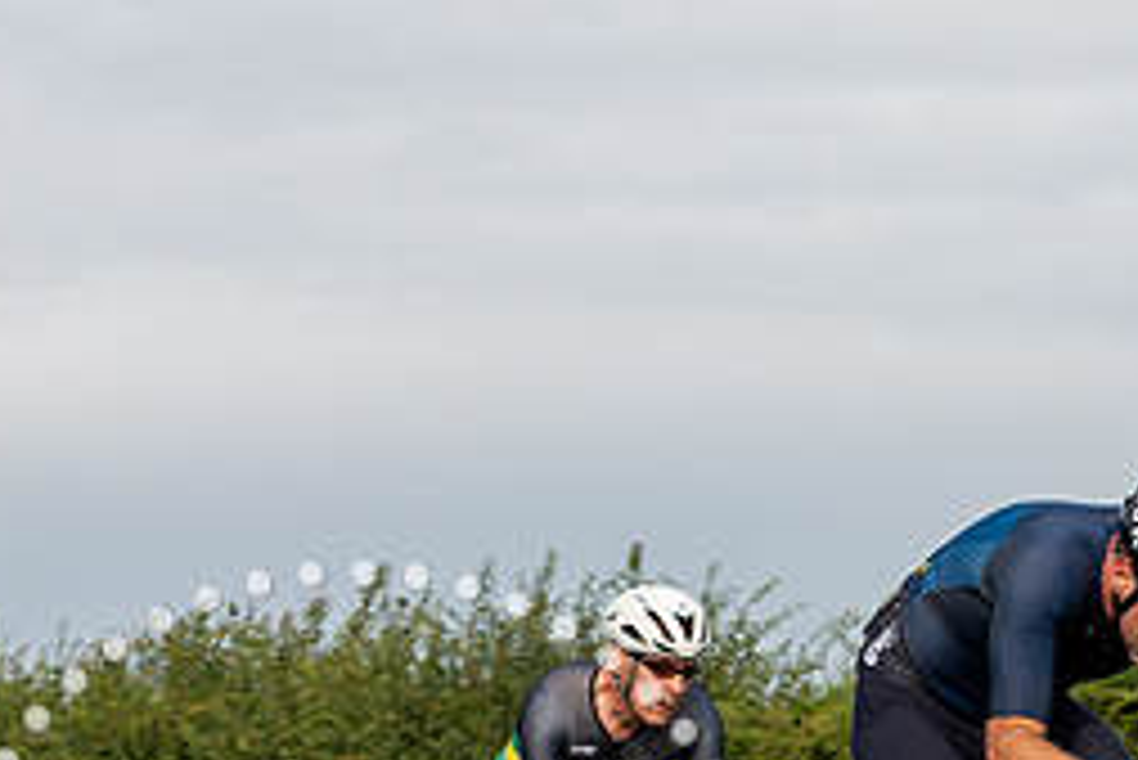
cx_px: 885
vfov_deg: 6.1
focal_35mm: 223
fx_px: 7053
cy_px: 816
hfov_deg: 9.2
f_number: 5
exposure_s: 1/640
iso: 160
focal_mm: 60
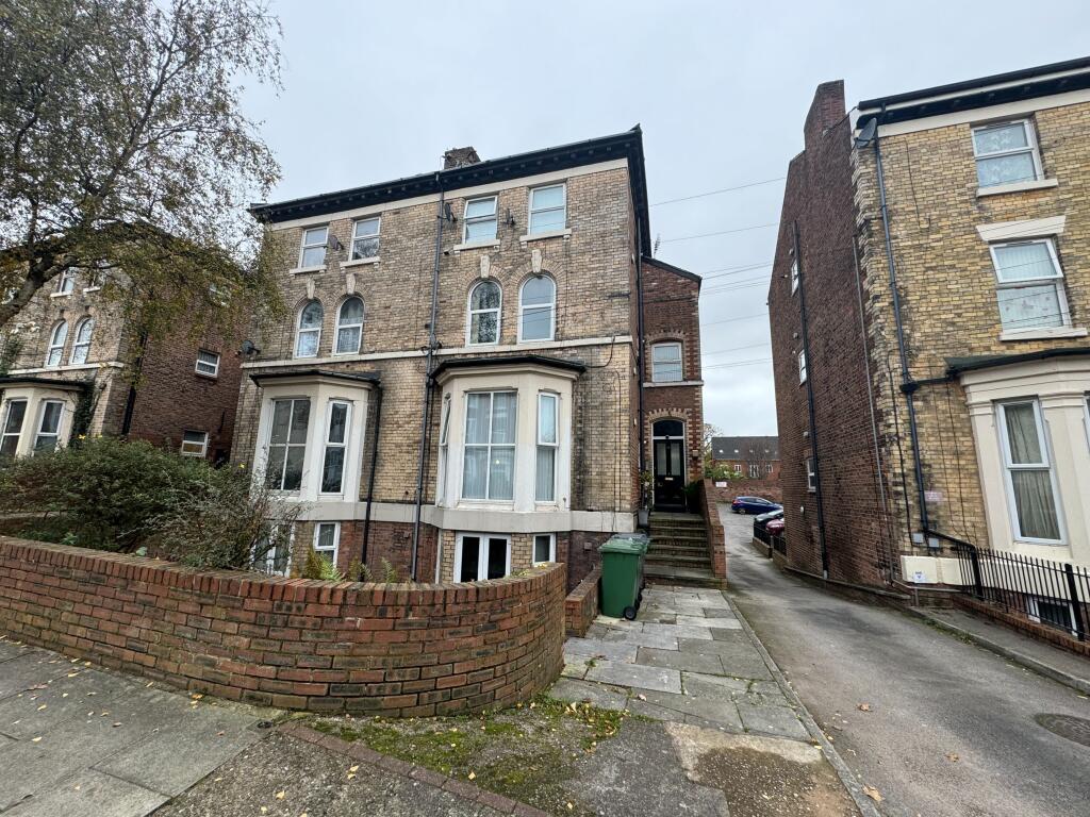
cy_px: 408
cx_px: 545
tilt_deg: +8.4
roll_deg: -1.0
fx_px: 441
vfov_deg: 85.7
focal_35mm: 14
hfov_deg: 102.1
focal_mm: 2.22
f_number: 2.2
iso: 50
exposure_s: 1/99
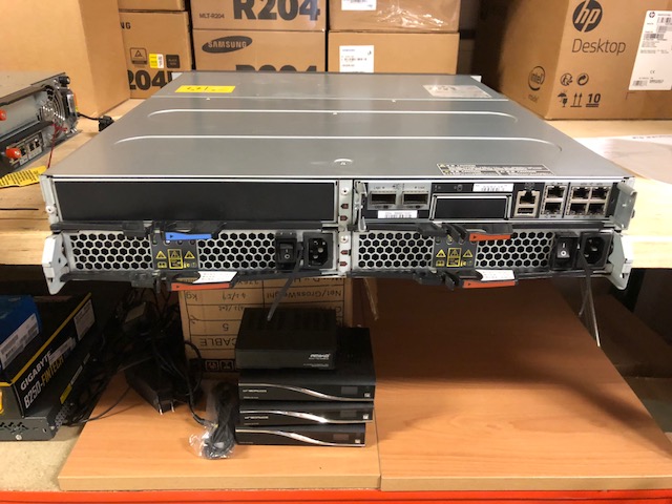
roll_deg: -0.2
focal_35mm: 28
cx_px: 336
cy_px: 252
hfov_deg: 63.4
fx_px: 544
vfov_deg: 49.7
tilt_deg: -24.5
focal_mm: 4
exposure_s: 1/5
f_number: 1.8
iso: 100
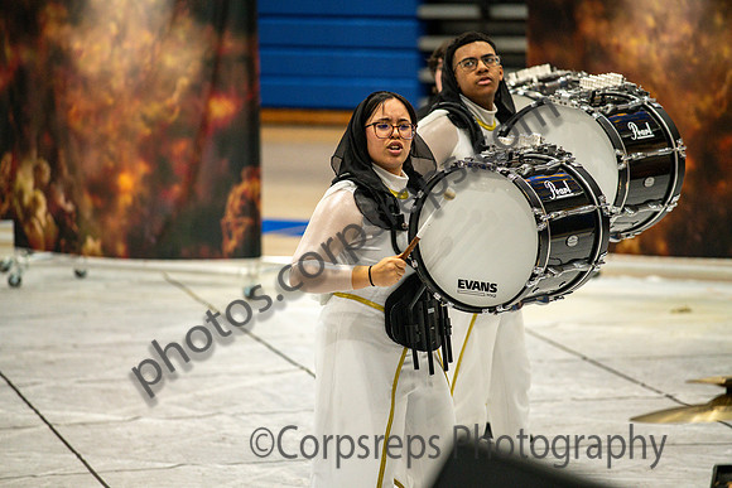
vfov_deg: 6.9
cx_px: 366
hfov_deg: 10.3
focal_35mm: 200
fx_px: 4067
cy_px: 244
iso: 3200
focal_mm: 200
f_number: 4
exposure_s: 1/500
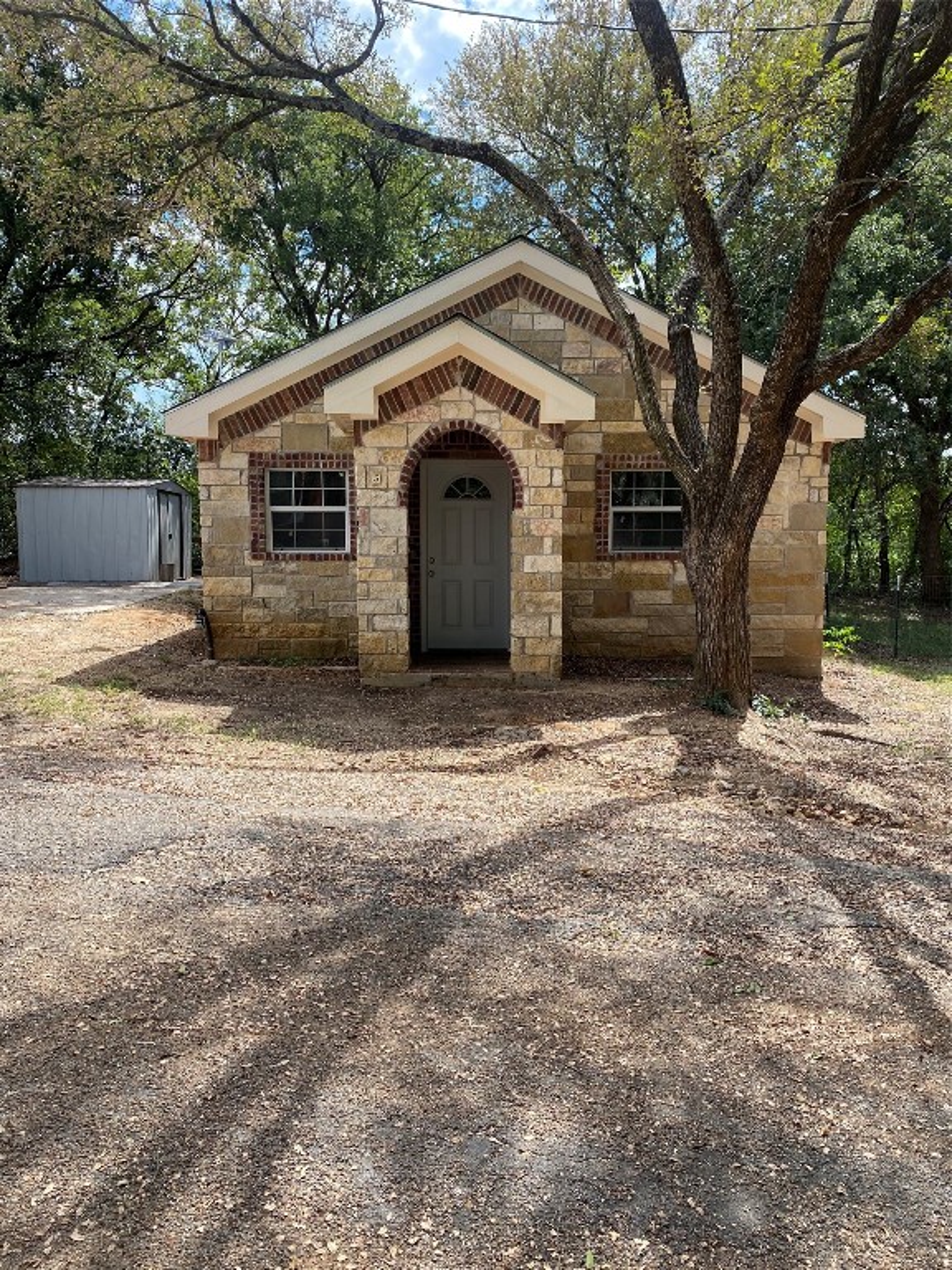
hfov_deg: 53.1
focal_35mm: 26
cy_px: 635
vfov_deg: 67.3
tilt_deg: -4.1
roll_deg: +0.9
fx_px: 953
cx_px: 476
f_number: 1.8
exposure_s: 1/1147
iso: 32
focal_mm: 4.25
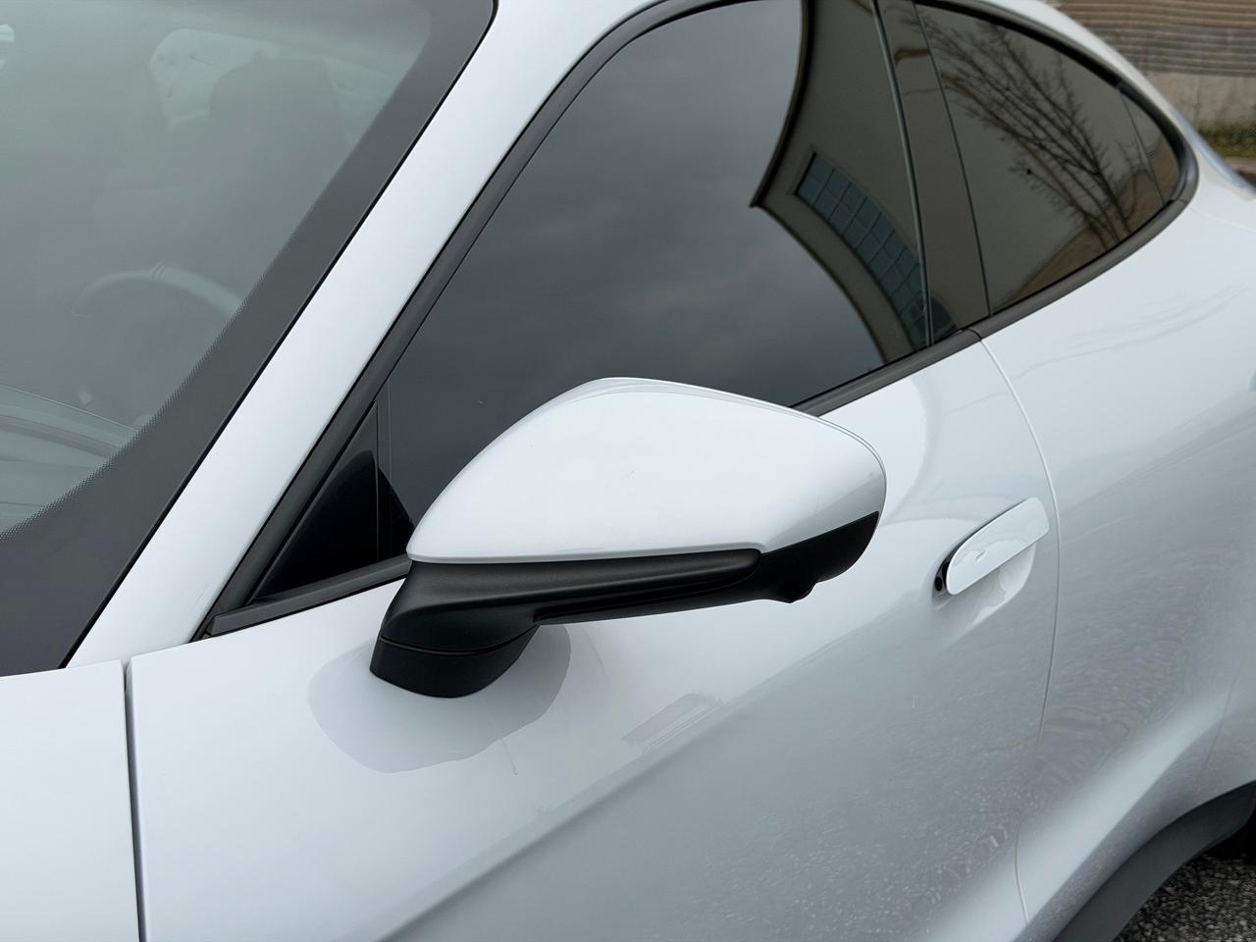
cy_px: 471
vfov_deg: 30.3
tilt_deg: -14.2
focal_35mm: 48
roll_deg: -1.7
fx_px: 1742
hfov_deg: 39.7
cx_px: 628
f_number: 1.78
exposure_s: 1/2865
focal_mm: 6.76
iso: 64
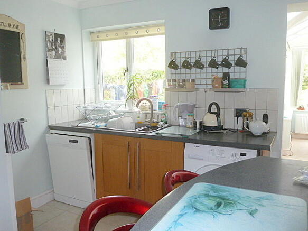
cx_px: 154
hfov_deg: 60.0
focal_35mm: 30
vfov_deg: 46.8
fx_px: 267
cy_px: 116
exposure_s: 1/30
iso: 160
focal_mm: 5
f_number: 3.4
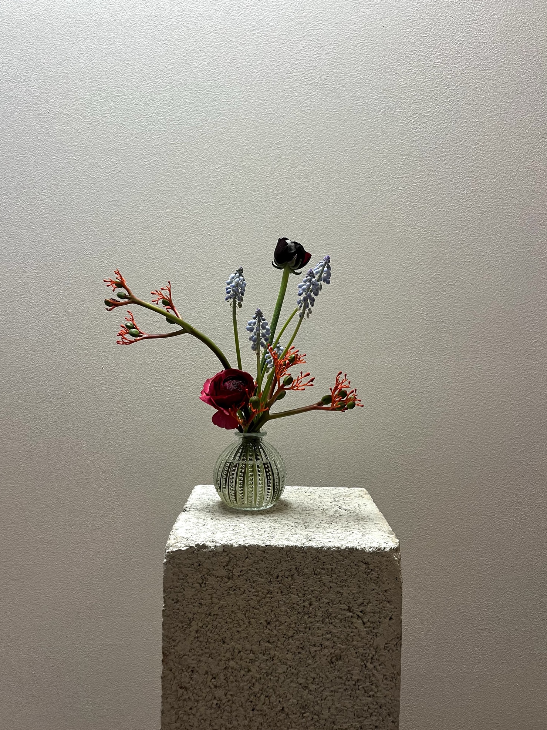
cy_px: 352
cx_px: 267
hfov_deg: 51.4
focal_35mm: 27
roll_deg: -0.7
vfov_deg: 65.3
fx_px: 569
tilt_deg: -1.1
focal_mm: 5.1
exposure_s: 1/50
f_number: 1.6
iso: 80
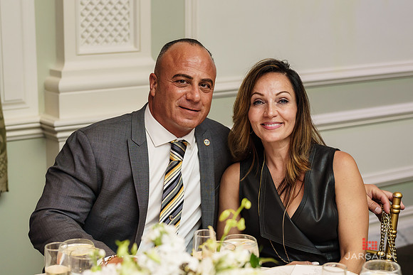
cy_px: 138
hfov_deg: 27.0
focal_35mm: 75
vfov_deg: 18.2
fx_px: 861
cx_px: 206
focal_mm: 50
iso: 500
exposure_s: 1/250
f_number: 2.5
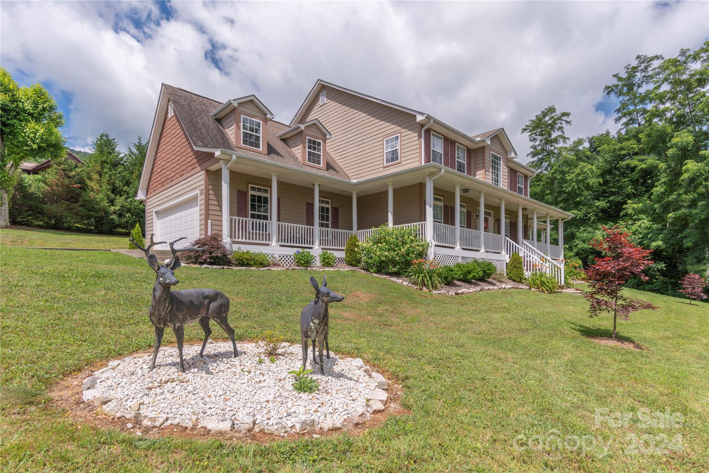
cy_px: 236
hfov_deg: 93.3
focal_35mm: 17
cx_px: 354
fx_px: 335
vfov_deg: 70.5
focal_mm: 17
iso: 320
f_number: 7.1
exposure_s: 1/1600
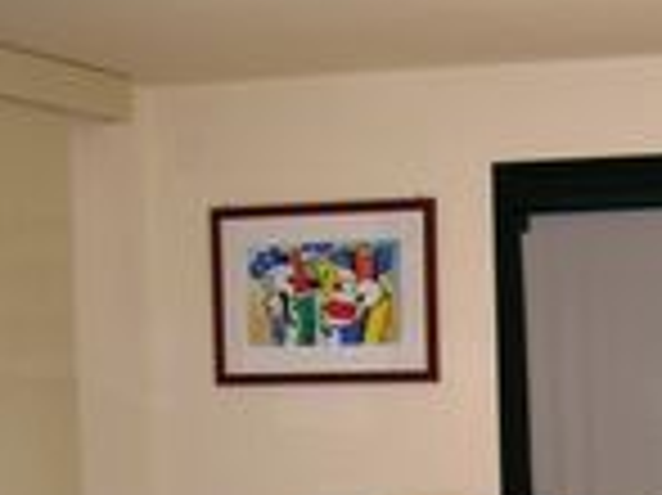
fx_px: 1720
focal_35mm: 90
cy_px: 603
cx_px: 680
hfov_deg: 21.0
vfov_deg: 15.7
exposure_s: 1/30
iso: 50
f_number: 2.9
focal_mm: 6
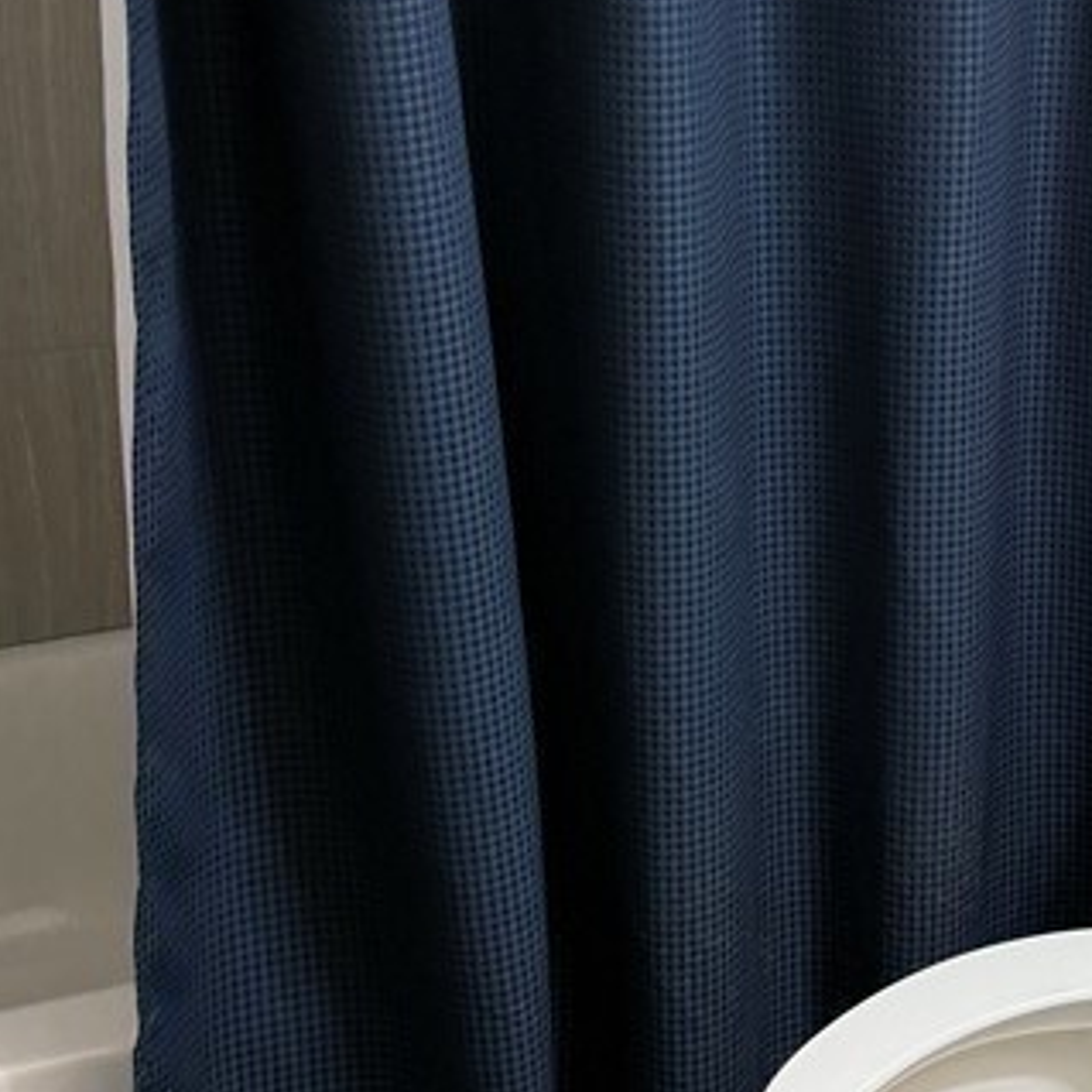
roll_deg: -2.6
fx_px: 2427
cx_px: 1068
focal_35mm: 68
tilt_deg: -19.2
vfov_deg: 25.2
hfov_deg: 24.3
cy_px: 332
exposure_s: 1/60
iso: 125
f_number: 1.78
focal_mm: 6.76
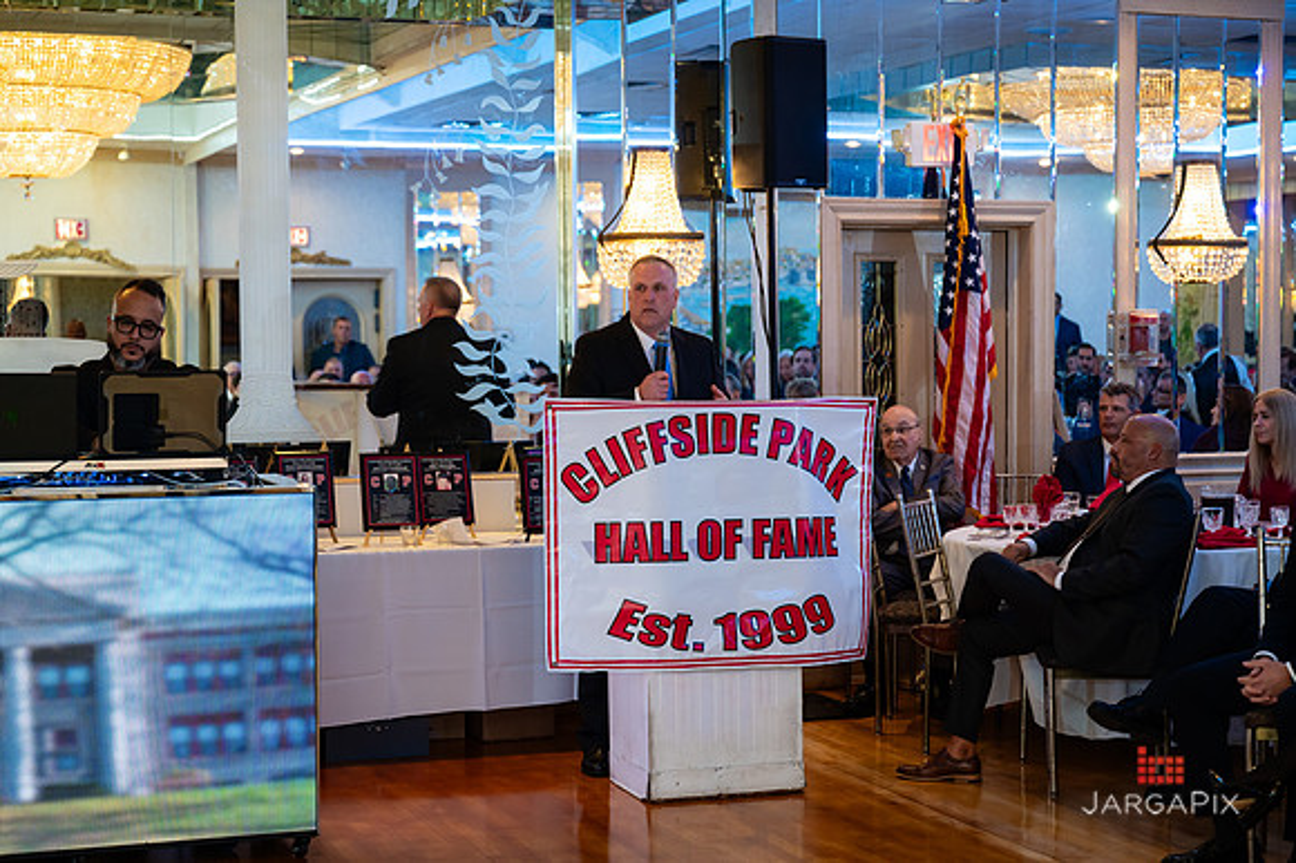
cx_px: 648
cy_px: 432
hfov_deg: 33.3
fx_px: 2167
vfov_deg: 22.5
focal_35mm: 60
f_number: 3.2
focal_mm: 60
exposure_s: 1/200
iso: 1250
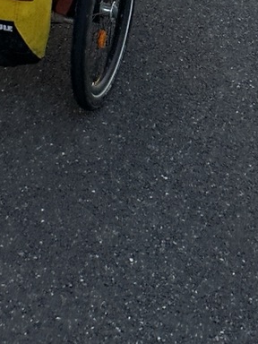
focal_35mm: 125
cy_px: -385
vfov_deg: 13.2
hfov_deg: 11.7
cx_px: -23
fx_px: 1242
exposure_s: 1/850
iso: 80
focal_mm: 6.86
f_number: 1.78
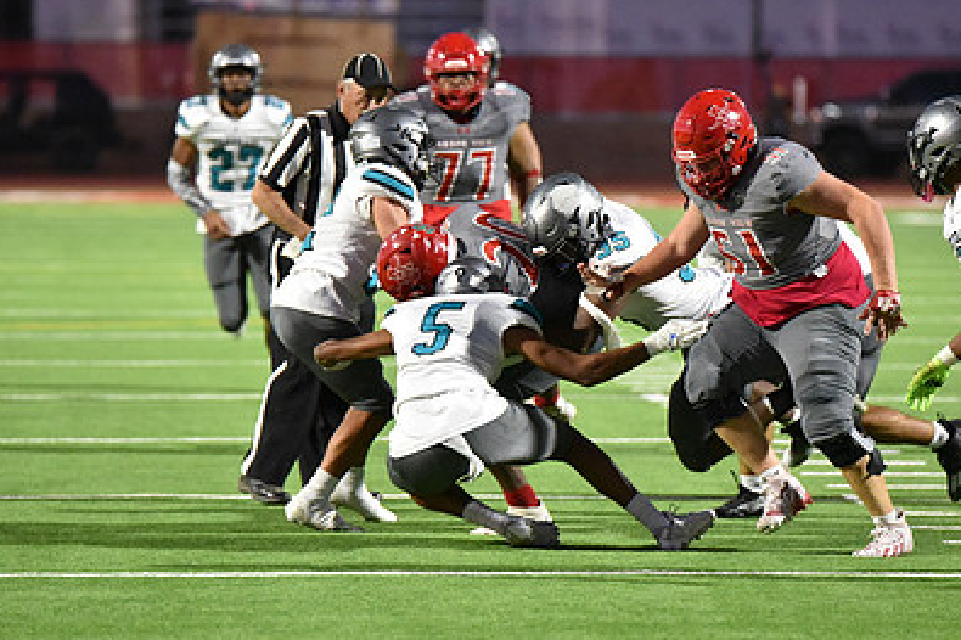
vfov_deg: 4.7
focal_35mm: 294
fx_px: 7844
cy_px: 242
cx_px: 591
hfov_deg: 7.0
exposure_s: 1/1000
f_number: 2.8
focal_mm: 200
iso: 11400
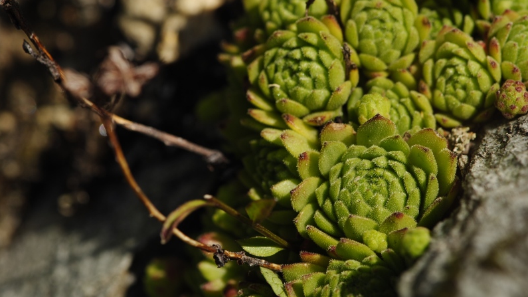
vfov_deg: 9.0
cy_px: 157
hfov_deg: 16.0
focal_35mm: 135
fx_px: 1883
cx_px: 263
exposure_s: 1/320
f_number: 8
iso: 100
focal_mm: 85
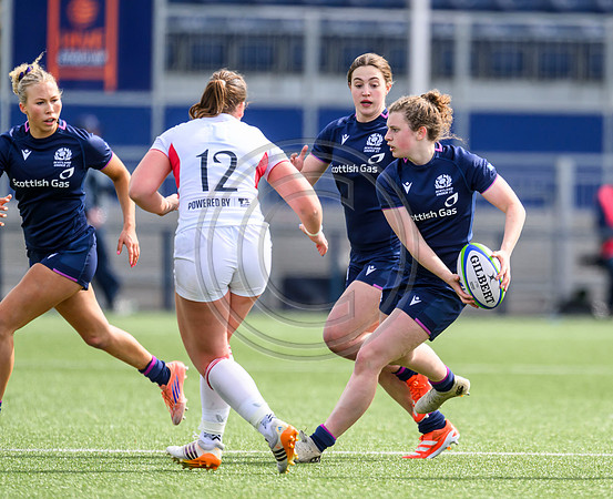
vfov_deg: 1.8
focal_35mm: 863
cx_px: 499
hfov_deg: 2.2
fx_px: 15758
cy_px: 228
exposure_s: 1/2000
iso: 500
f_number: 4
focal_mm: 560
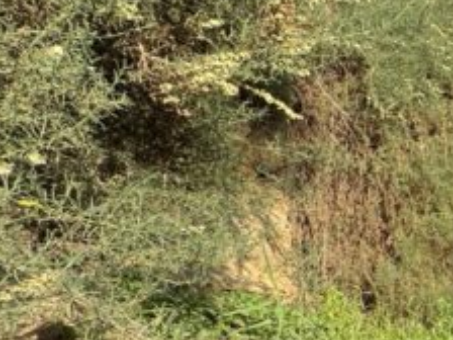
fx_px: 628
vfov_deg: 28.2
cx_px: 730
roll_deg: +1.3
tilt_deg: -0.5
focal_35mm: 48
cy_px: 348
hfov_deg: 25.5
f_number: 2.2
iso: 50
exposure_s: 1/573
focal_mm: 2.22
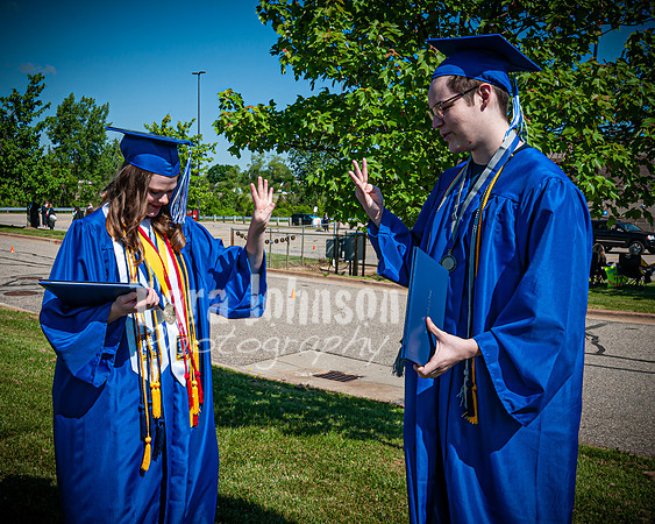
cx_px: 265
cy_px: 259
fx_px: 752
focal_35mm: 39
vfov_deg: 38.4
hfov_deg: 46.8
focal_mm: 22
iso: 200
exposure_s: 1/400
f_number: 10
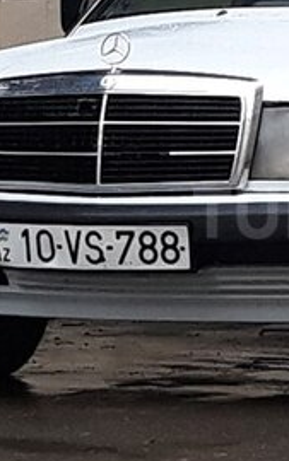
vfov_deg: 29.4
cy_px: 213
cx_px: 368
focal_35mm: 70
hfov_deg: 17.5
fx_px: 881
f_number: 1.7
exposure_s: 1/100
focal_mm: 3.71
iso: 40
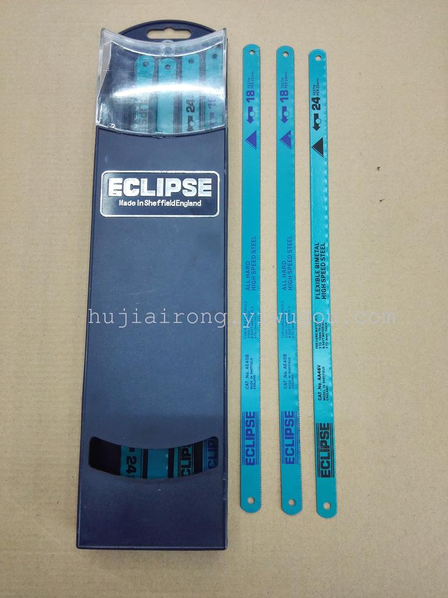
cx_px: 224
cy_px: 299
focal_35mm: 29
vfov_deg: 61.7
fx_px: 500
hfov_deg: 48.2
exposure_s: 1/33.4
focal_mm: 3.8
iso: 160
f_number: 2
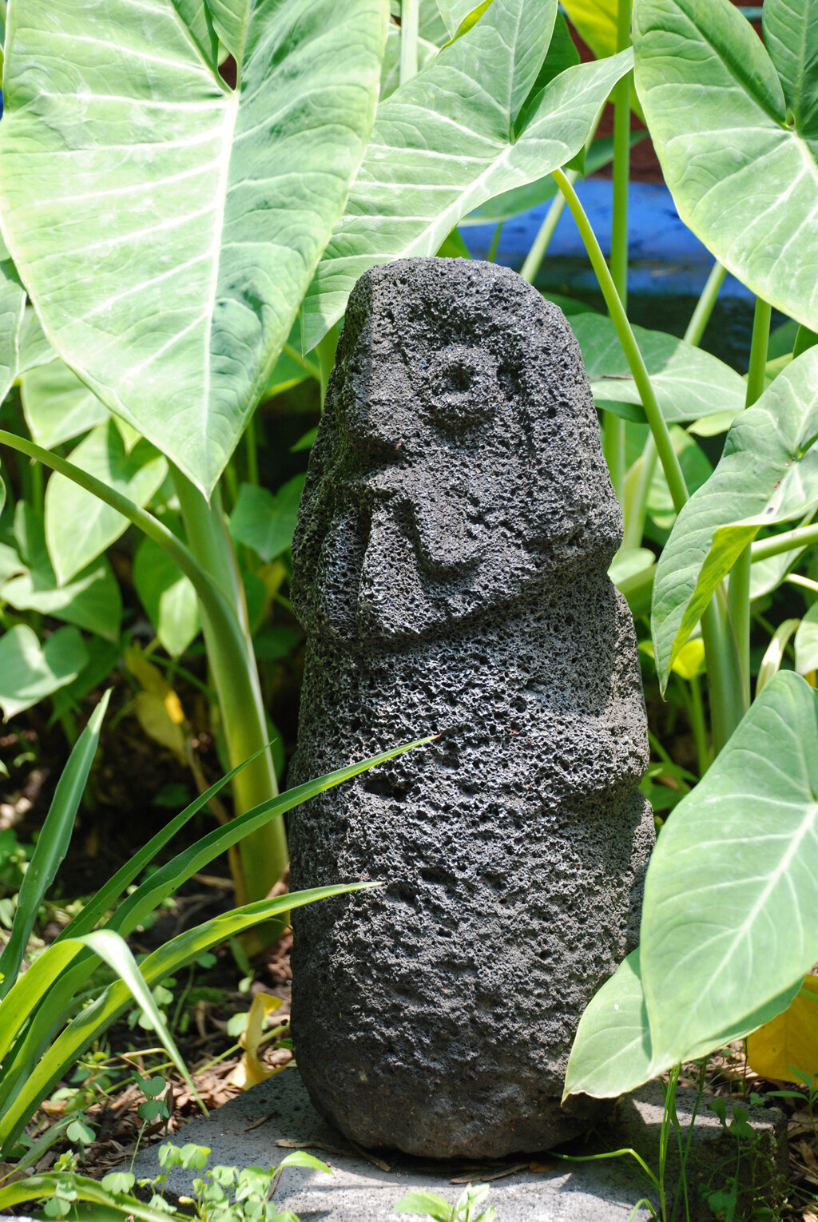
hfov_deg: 14.7
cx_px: 409
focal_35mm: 93
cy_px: 611
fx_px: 3161
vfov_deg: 21.9
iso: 400
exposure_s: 1/100
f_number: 5.3
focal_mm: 62
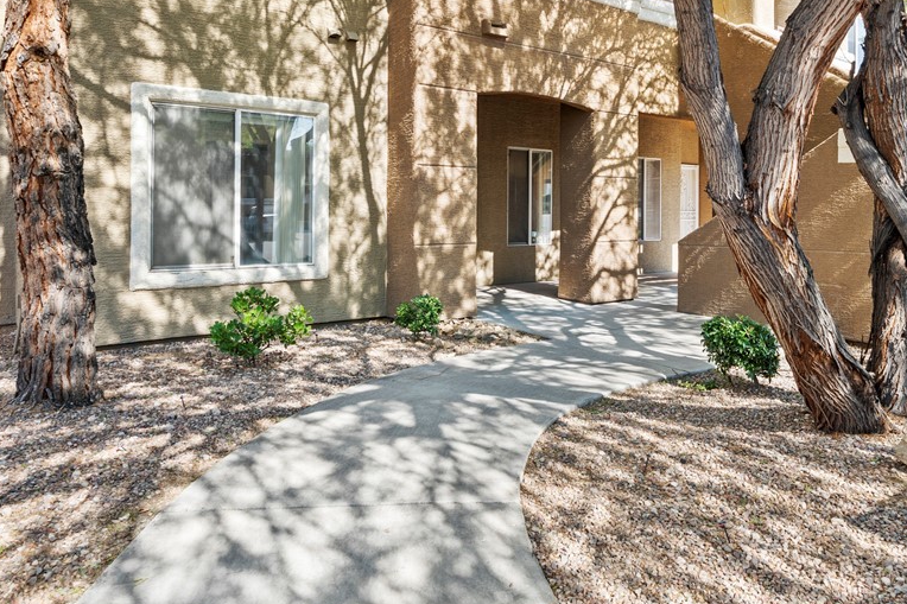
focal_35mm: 27
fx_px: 680
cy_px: 191
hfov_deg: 67.1
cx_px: 514
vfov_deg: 47.0
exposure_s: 1/5
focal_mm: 19
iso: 200
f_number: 9
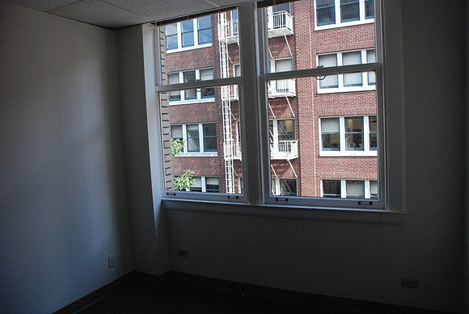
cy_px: 157
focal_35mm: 27
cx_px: 234
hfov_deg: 67.3
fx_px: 352
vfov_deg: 48.1
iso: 1600
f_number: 4.5
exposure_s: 1/800
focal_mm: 18
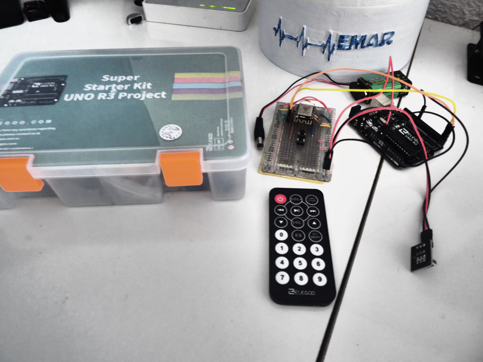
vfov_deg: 56.8
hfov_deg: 71.6
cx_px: 242
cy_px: 181
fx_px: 335
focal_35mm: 24
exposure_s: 1/4
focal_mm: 4.3
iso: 400
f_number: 3.5
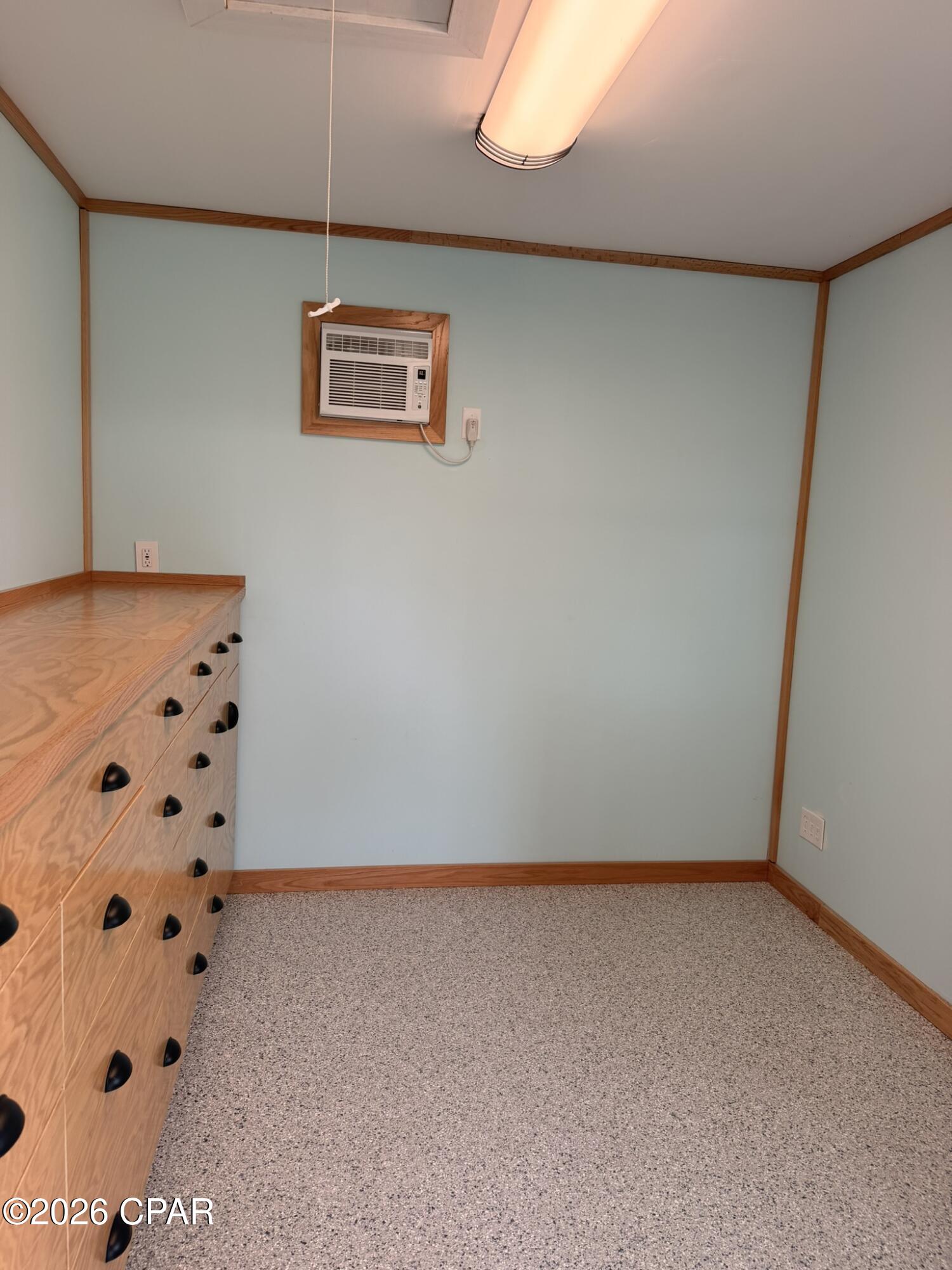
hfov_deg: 56.8
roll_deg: -2.4
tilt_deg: -7.9
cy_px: 635
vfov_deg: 71.6
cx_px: 476
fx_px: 880
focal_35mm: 24
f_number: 1.78
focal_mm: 6.76
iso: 80
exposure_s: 1/195
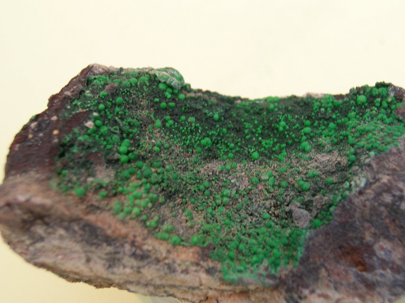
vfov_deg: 20.4
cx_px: 234
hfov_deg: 27.0
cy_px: 181
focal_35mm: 72
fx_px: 842
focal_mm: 9.6
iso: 53
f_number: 3.1
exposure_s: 1/4.5
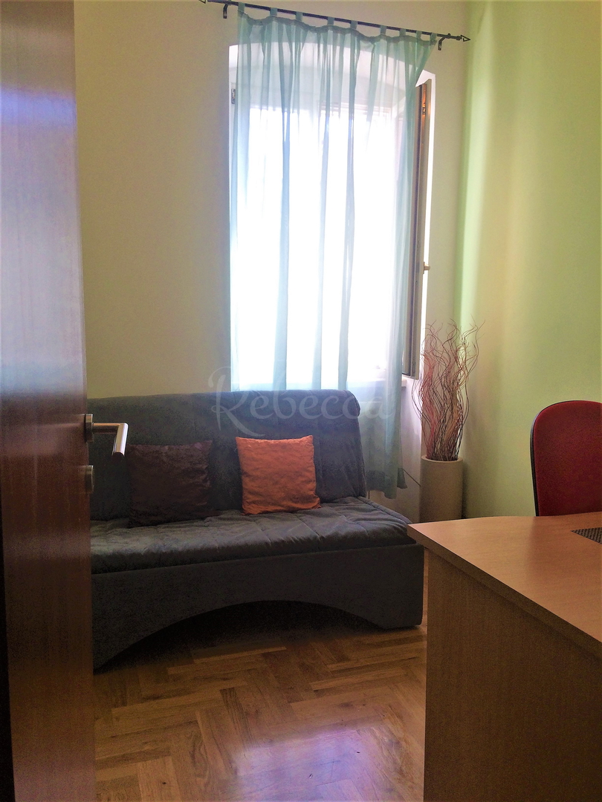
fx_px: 672
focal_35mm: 29
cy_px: 401
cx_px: 301
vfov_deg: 61.7
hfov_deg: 48.2
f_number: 2.2
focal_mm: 4.15
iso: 64
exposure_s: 1/100
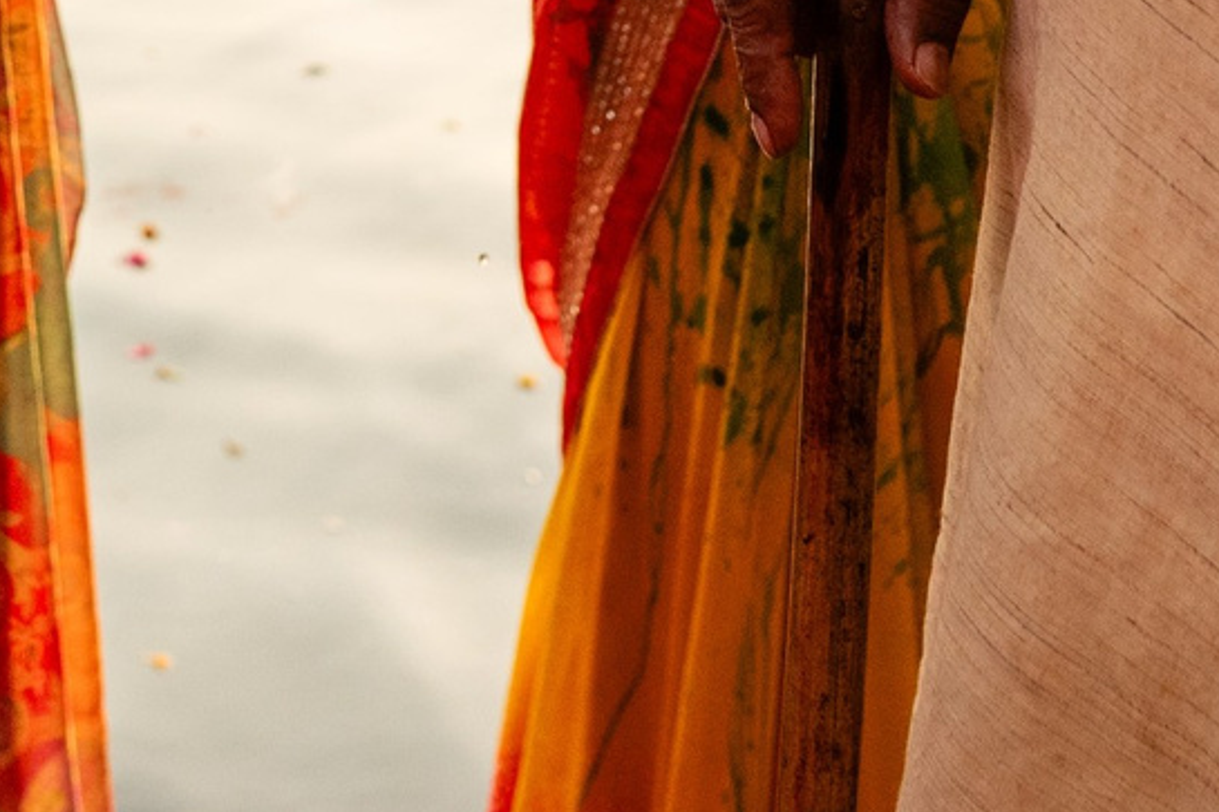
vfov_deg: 12.9
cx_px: 42
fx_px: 3182
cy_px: -726
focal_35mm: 94
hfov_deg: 21.1
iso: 400
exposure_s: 1/2500
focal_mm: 20
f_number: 2.8
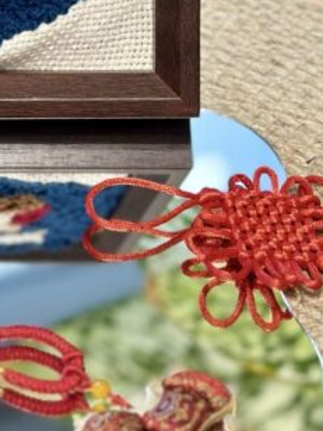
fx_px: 1630
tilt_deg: -33.9
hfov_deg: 11.0
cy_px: -154
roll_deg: +0.8
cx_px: -113
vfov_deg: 14.3
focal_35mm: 131
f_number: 1.78
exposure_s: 1/100
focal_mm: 6.86
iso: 80
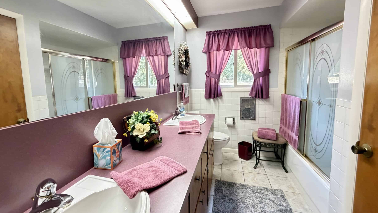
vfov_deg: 67.0
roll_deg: +1.5
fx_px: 160
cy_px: 98
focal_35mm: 16
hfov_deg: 99.3
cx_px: 180
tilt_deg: -5.6
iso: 640
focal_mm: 2.22
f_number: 2.2
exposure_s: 1/60
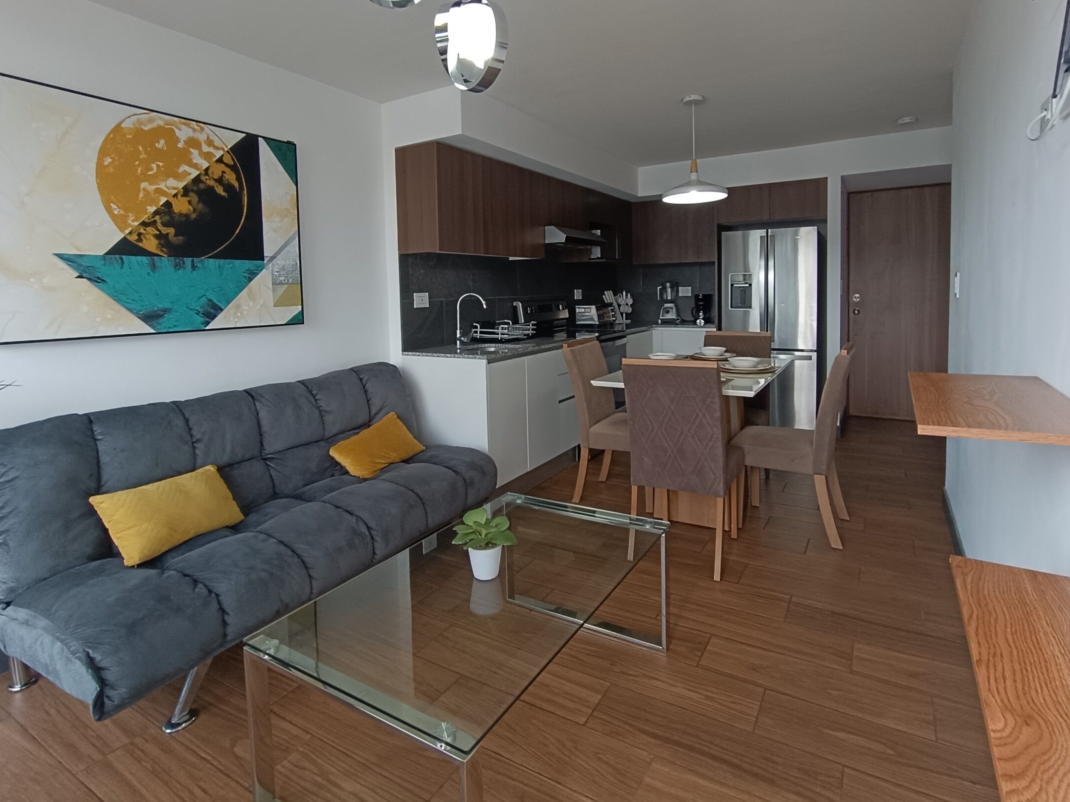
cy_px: 329
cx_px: 546
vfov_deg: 68.1
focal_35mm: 19
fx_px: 587
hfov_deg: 84.7
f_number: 2.2
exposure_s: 1/100
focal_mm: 1.66
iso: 154
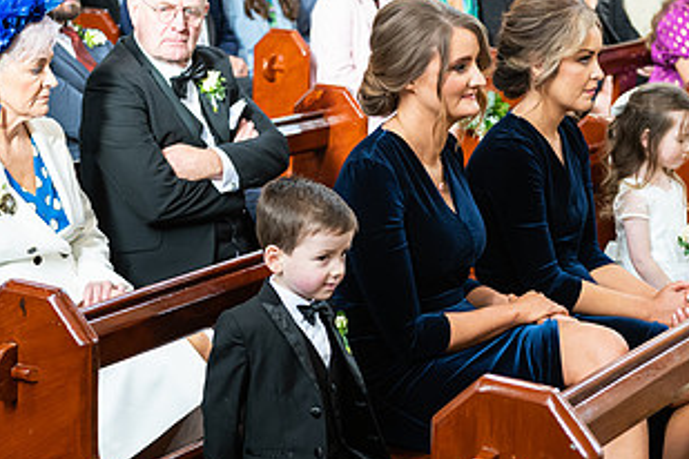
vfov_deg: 14.5
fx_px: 1799
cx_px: 319
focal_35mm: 94
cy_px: 208
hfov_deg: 21.7
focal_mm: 50
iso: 800
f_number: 3.5
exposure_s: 1/100
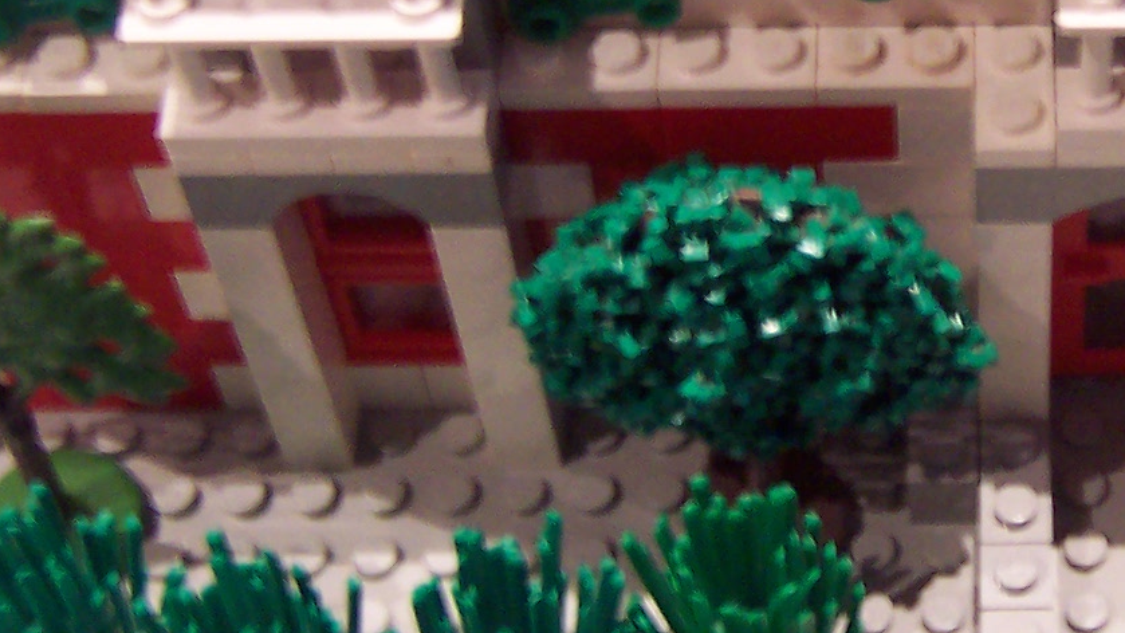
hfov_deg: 21.6
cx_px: 1160
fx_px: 2834
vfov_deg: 12.7
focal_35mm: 95
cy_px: 80
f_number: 2.8
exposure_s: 1/8
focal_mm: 5.6
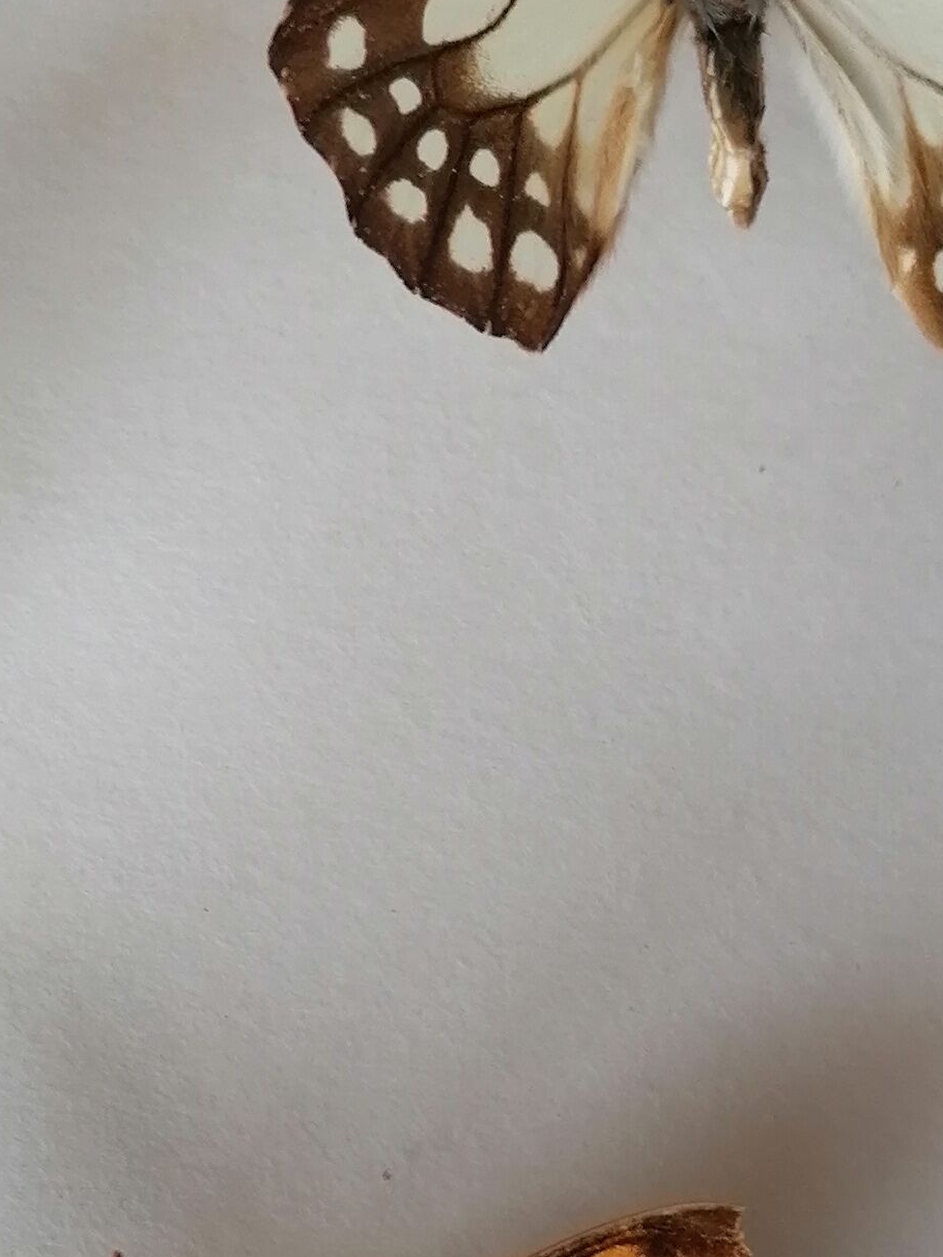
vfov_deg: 21.5
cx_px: 158
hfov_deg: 16.4
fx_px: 3232
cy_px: 1163
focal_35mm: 89
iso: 64
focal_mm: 4.75
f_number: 1.8
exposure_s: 1/100
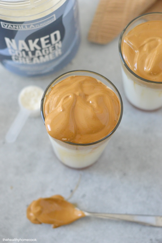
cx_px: 81
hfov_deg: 18.2
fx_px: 507
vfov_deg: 27.0
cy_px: 122
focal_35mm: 75
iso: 1400
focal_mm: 50
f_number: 2.8
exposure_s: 1/500
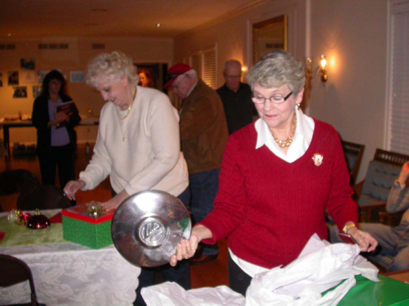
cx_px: 204
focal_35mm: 38
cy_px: 153
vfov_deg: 37.7
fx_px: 449
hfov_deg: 49.0
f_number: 2.6
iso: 200
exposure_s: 1/60
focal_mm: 7.85
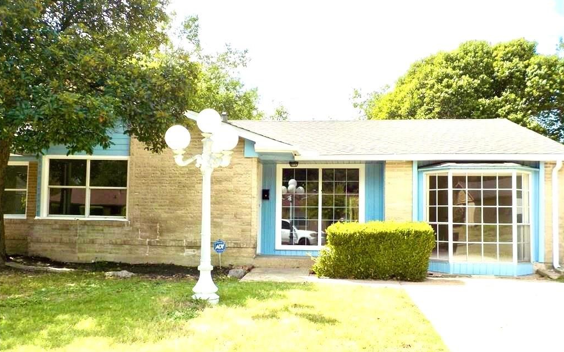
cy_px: 185
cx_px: 281
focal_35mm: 32
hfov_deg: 59.7
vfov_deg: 39.4
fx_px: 492
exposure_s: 1/800
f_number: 3.3
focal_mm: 4.1
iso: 125
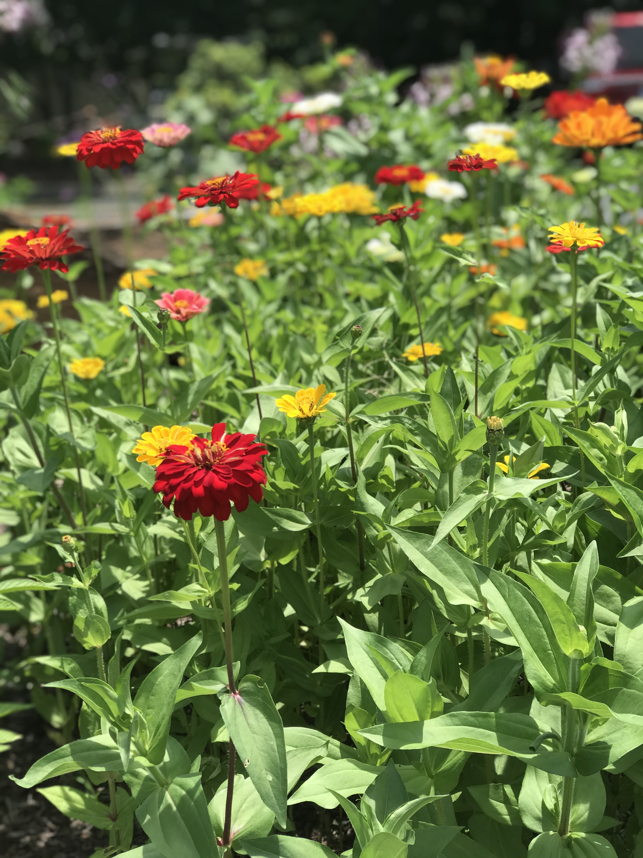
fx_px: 1412
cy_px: 429
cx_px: 322
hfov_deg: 25.7
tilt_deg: -14.9
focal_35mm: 57
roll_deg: -0.6
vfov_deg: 33.8
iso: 20
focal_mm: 6.6
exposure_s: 1/491
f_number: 2.8
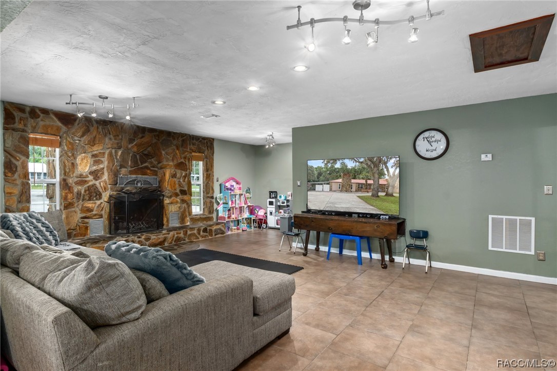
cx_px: 278
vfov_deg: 67.3
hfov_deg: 90.0
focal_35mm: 18
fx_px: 278
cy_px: 186
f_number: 8
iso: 320
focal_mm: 12
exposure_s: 1
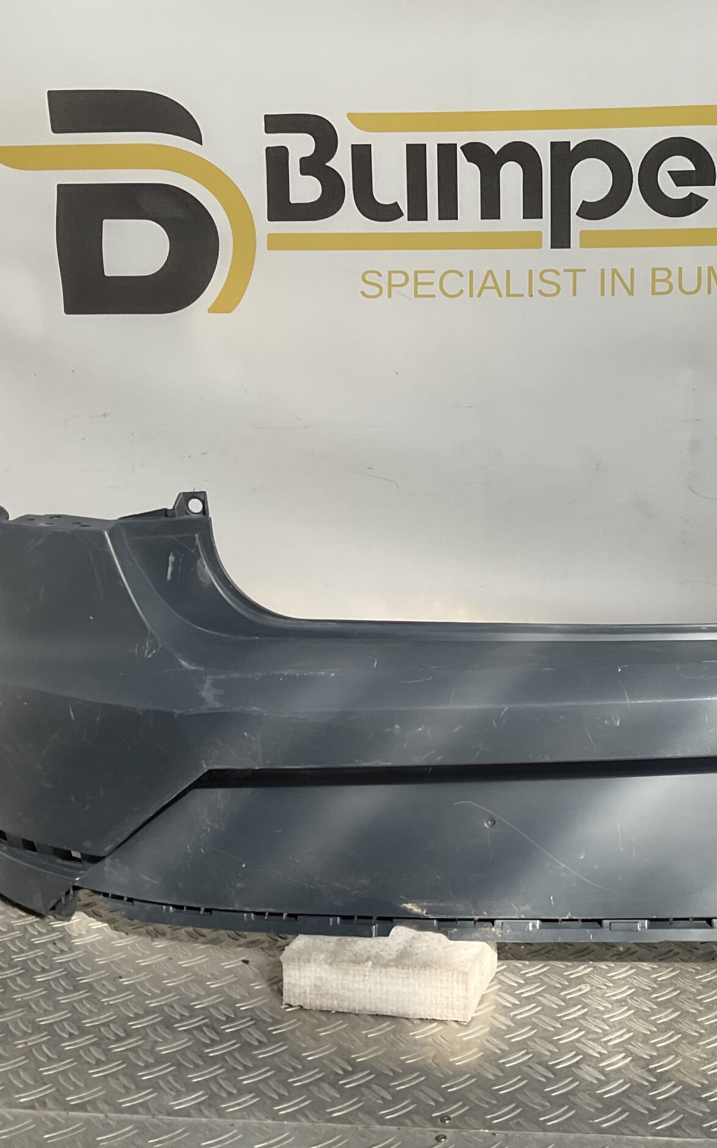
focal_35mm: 42
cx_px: 582
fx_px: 1313
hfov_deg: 29.8
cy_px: 579
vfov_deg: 47.2
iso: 16
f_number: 1.8
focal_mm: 3
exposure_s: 1/504
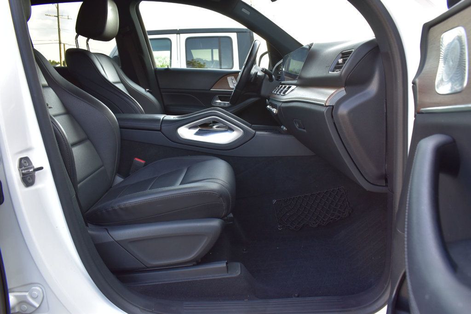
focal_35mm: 27
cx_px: 236
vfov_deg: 47.9
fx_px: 353
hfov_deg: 67.4
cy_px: 157
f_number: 8
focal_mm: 18
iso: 400
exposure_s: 1/50
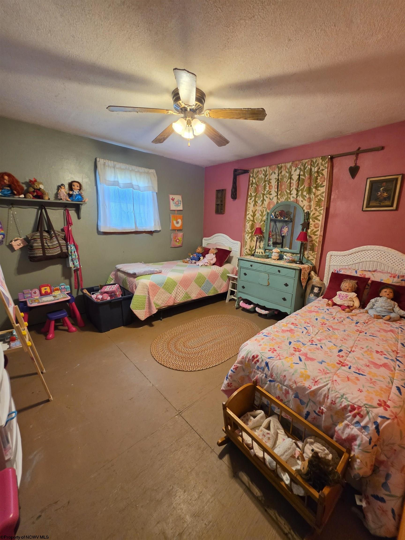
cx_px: 202
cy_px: 270
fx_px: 203
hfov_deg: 89.9
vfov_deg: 106.2
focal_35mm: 13
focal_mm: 2.2
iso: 200
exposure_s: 1/60
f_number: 1.9
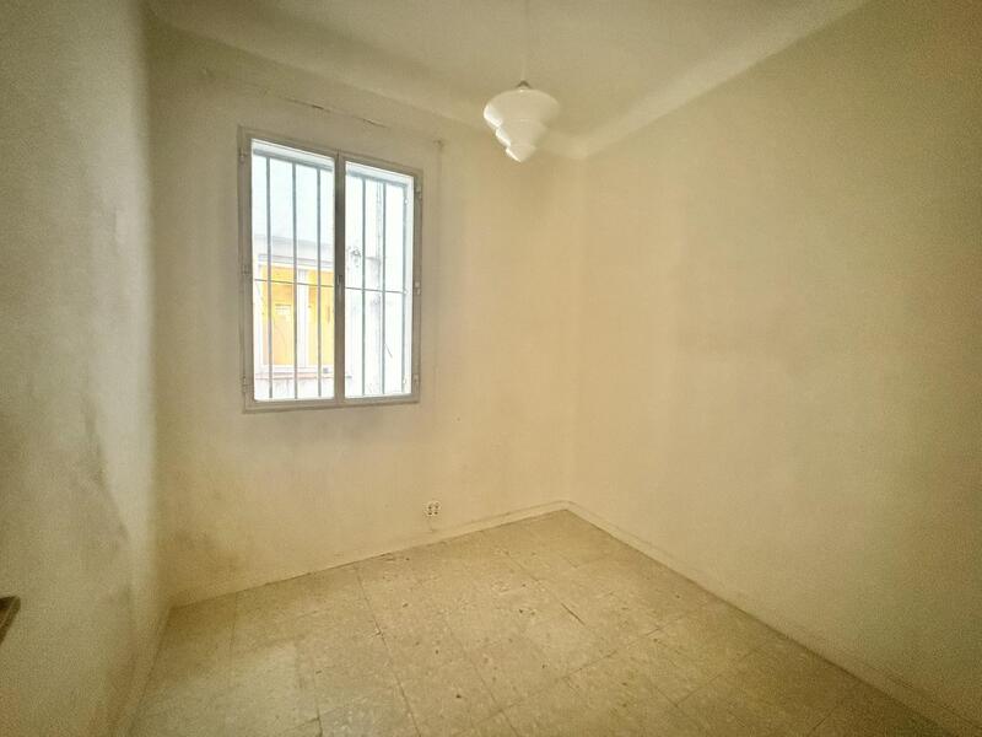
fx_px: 397
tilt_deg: -3.3
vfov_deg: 85.7
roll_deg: -1.3
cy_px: 368
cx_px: 491
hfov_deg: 102.1
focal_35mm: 14
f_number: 2.2
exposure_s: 1/17
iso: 3200
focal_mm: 2.22
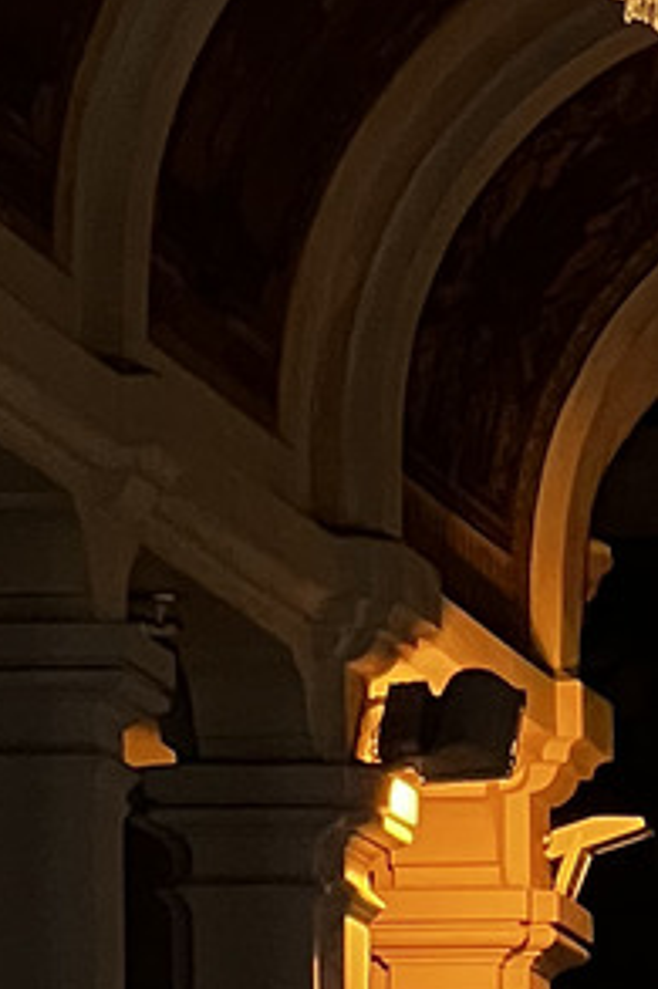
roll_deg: +0.4
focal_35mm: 438
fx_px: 12022
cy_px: 1924
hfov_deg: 3.1
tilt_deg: +2.6
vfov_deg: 4.6
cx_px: 1758
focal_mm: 9
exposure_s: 1/99
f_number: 2.8
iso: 200
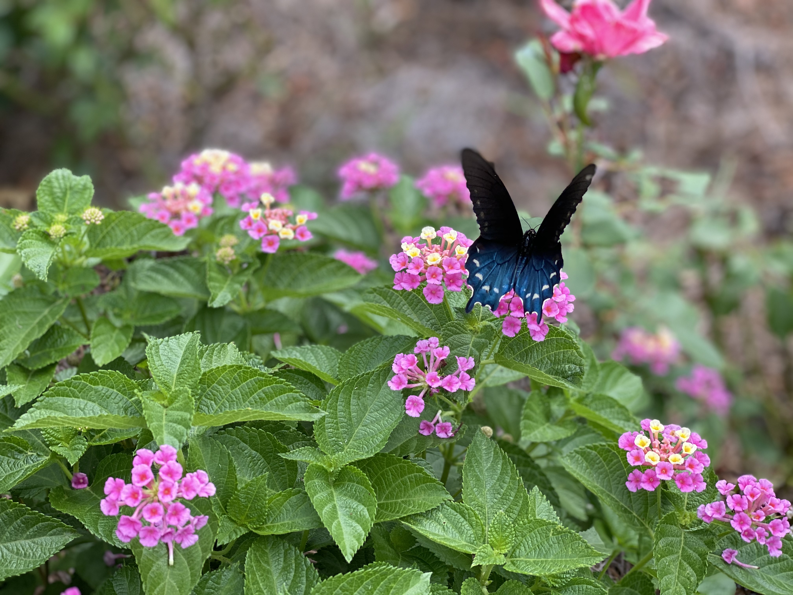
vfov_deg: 28.0
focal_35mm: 52
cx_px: 396
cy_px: 298
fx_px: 1191
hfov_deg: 36.8
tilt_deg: -47.6
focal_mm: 6
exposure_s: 1/269
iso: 20
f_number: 2
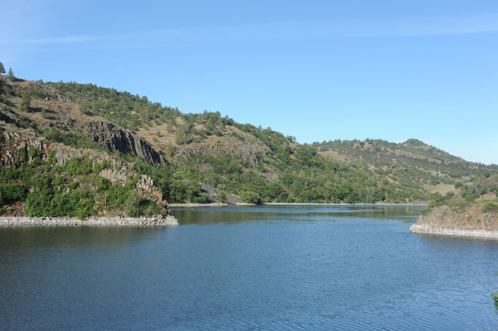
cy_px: 166
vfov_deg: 29.2
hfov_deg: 42.8
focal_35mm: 46
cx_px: 249
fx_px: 636
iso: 200
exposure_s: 1/250
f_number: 10
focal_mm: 46
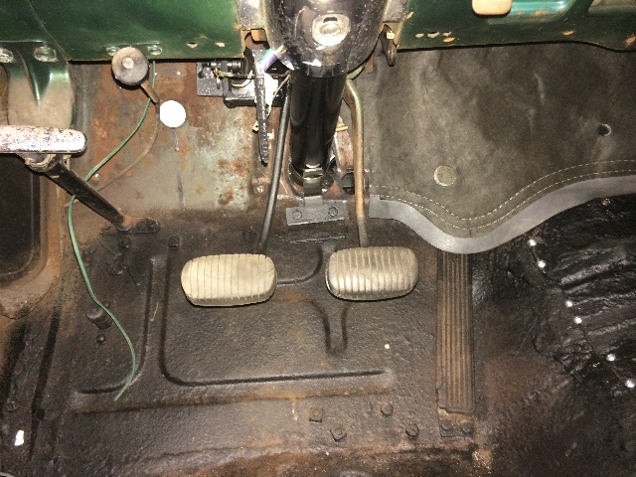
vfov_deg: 48.2
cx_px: 318
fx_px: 533
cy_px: 238
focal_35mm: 29
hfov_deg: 61.7
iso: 200
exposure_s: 1/16
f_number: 2.2
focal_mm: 4.15
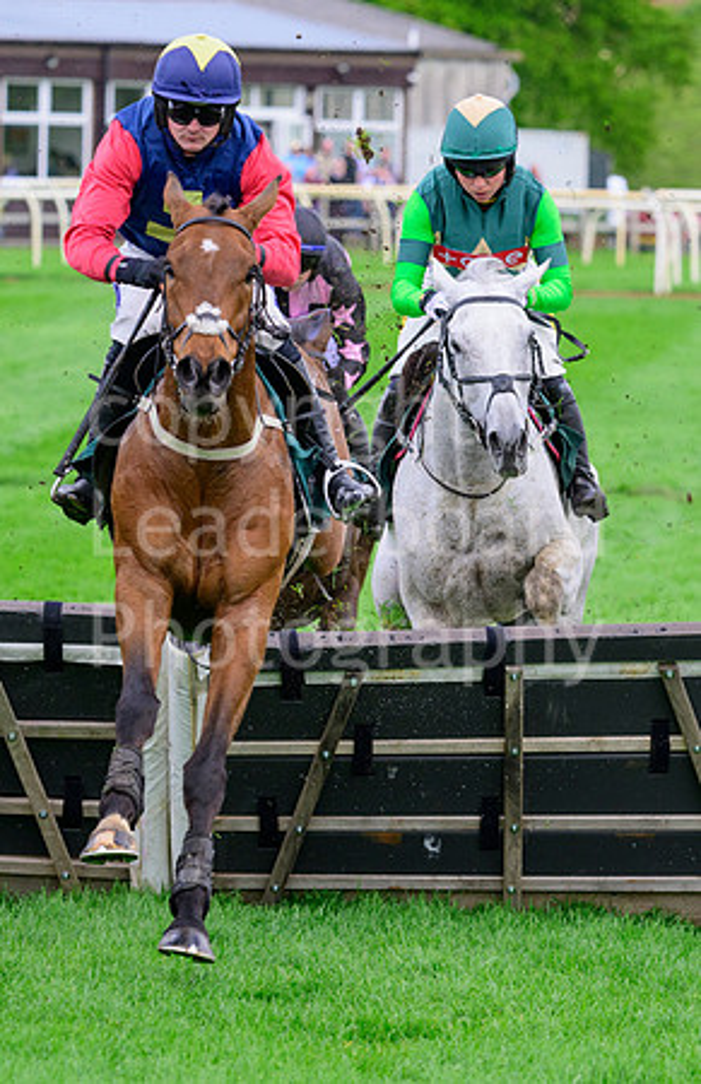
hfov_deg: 3.8
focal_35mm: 352
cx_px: 388
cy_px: 631
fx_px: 10513
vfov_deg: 5.9
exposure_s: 1/1250
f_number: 6.3
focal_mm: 200
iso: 1000
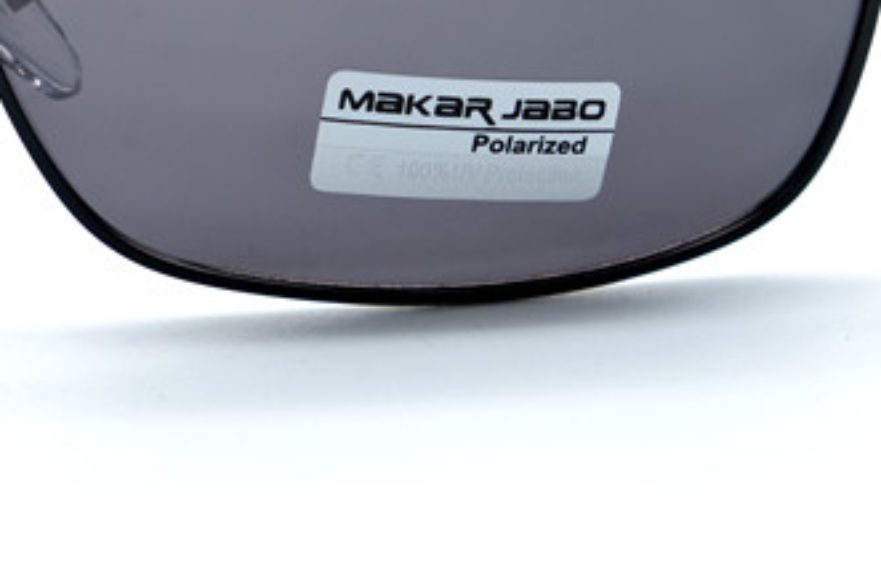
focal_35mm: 184
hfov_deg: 11.0
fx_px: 4505
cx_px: -141
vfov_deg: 7.4
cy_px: -11
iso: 160
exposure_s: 1/120
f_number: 5.6
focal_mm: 40.7
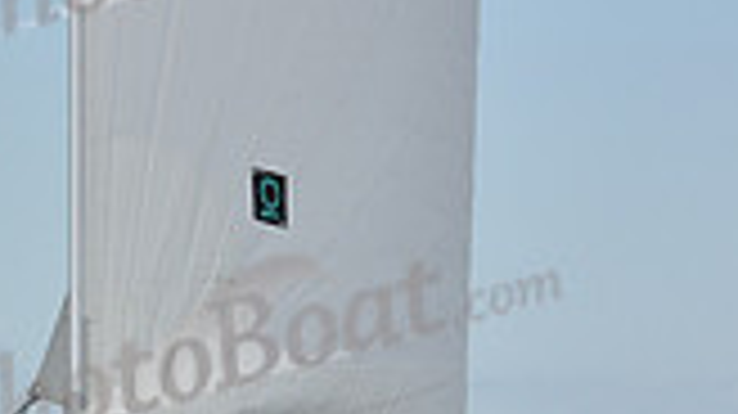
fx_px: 7607
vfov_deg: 3.1
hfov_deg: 5.5
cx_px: -302
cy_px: 646
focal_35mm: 389
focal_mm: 105
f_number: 8
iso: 320
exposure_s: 1/1000
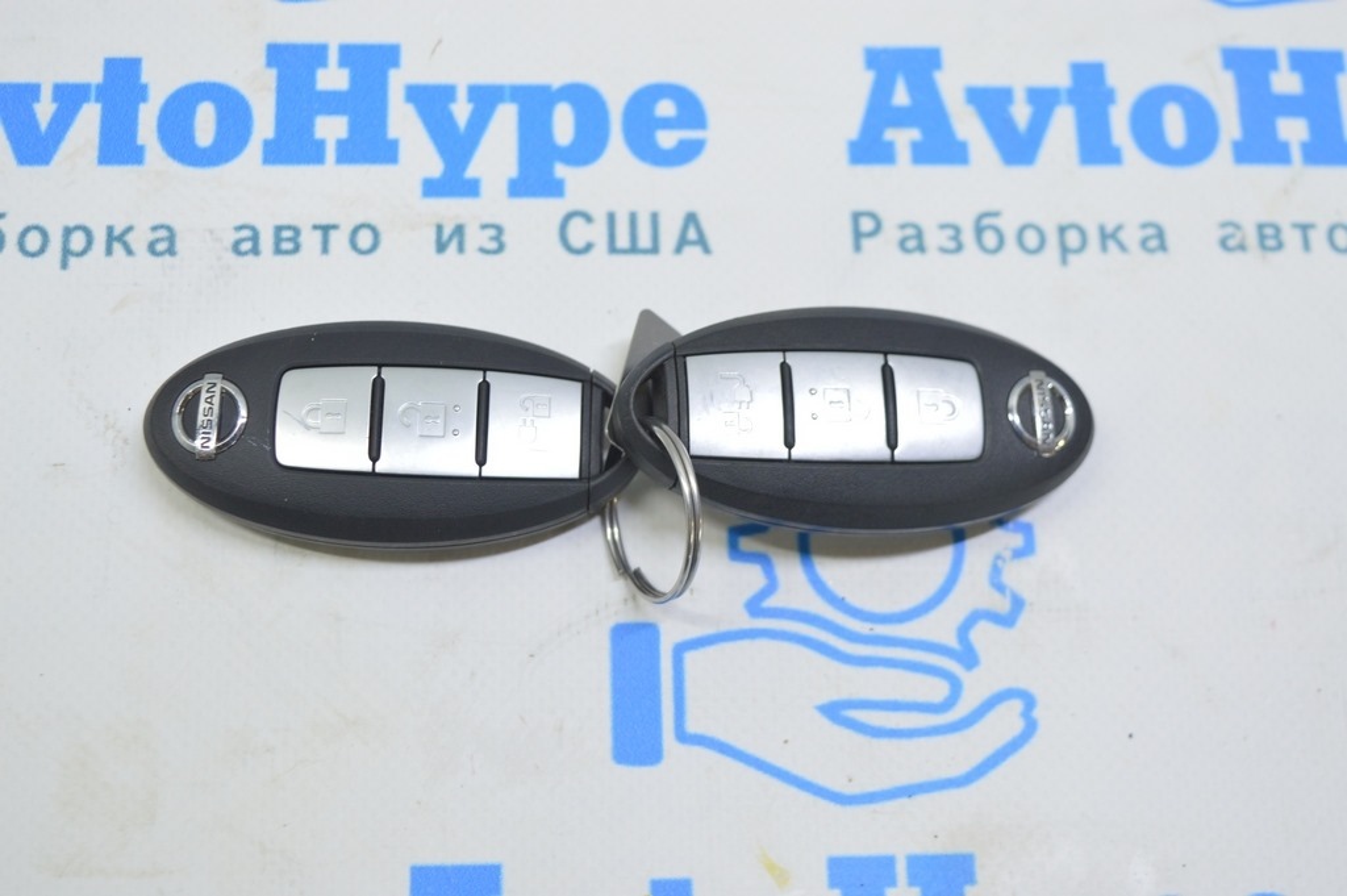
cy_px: 448
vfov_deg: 23.7
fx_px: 2131
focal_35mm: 57
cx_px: 674
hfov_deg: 35.1
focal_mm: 38
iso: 400
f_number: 5.6
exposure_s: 1/20
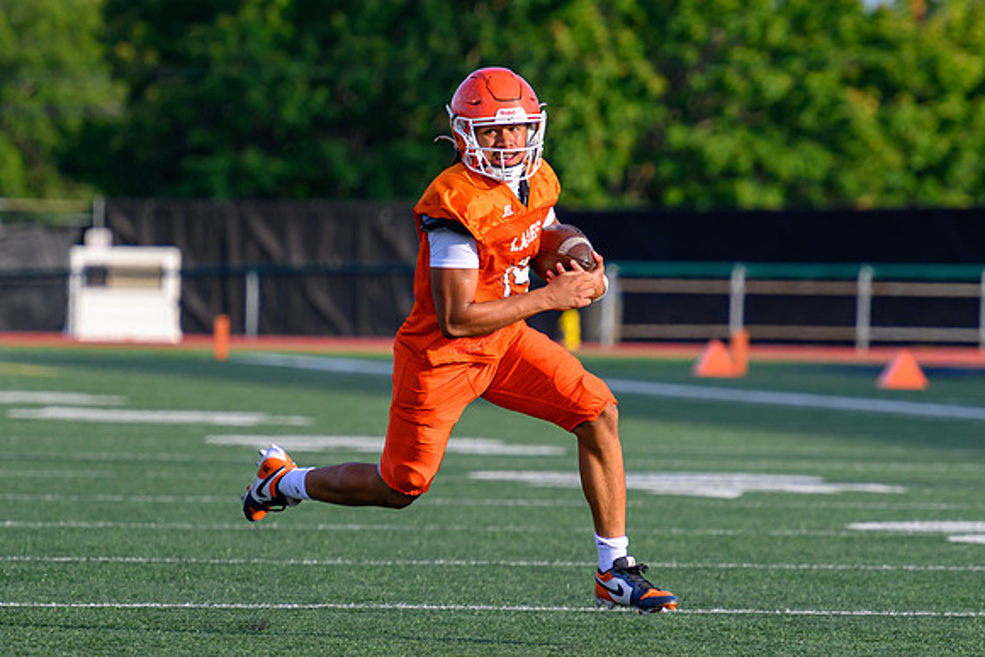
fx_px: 10110
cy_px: 330
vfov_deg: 3.7
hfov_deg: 5.6
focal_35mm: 369
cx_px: 517
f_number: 4
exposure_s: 1/2000
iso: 400
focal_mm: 210
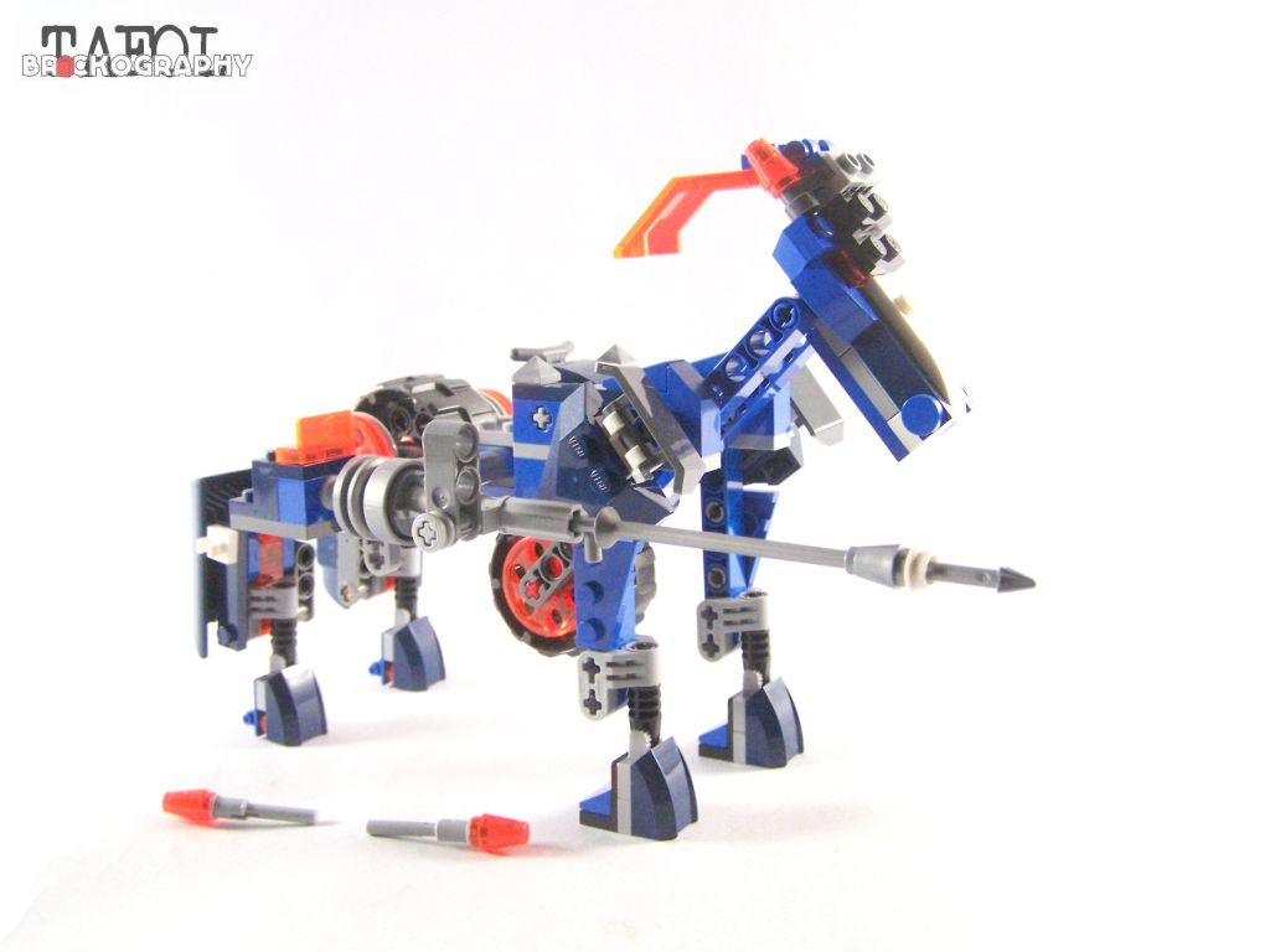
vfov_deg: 37.7
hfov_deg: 49.0
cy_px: 476
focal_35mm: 38
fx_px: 1394
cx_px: 635
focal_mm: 6.3
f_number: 3.2
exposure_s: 1/60
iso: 400
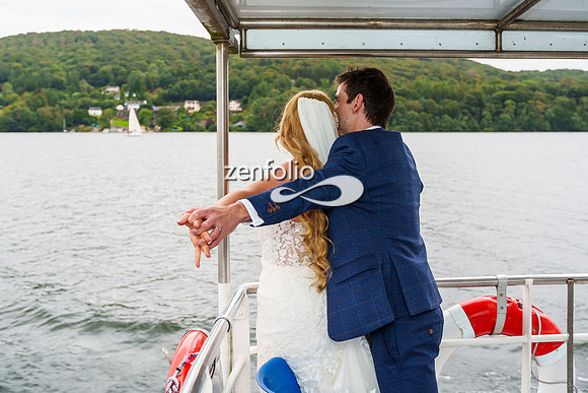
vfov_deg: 35.2
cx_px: 282
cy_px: 140
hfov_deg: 51.2
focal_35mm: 38
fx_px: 613
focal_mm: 28
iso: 400
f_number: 3.5
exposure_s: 1/250
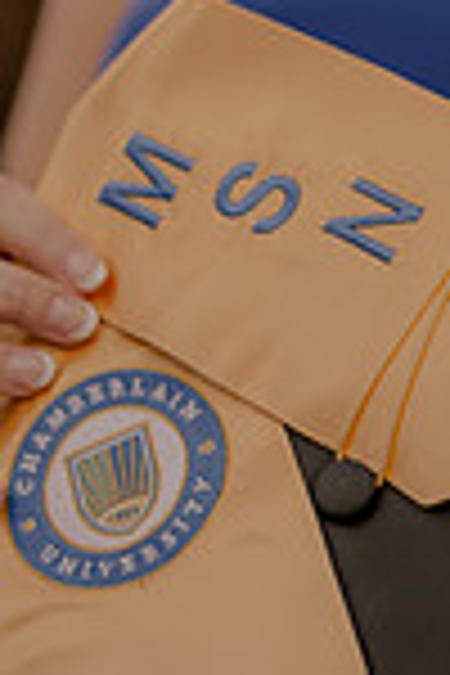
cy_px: 274
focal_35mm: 225
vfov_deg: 9.1
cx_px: 202
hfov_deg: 6.1
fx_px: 4218
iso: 320
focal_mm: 50
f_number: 1.8
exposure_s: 1/250
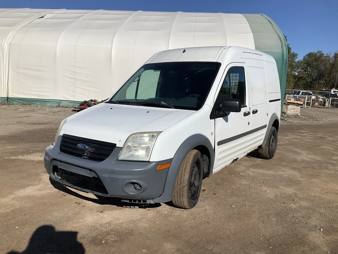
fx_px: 283
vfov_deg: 48.3
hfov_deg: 61.6
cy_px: 127
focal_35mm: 29
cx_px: 169
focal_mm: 3
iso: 25
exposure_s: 1/5263
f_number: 1.8
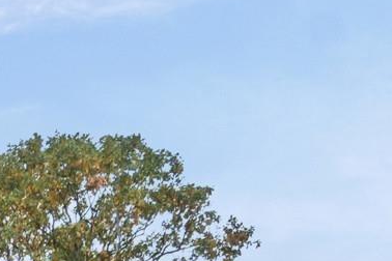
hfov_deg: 14.0
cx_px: -435
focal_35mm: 119
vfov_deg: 9.7
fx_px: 1296
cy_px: 688
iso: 250
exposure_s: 1/80
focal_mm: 12
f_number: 9
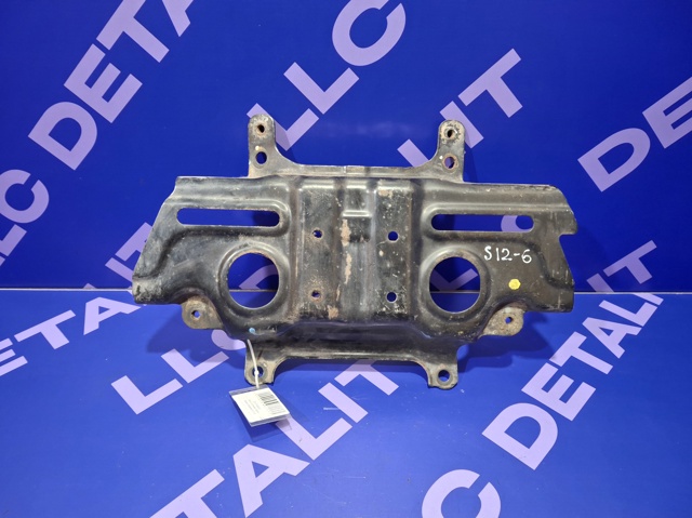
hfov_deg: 69.4
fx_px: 499
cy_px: 259
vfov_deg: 54.8
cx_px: 346
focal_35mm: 25
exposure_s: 1/33
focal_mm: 4.69
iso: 200
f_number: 1.8
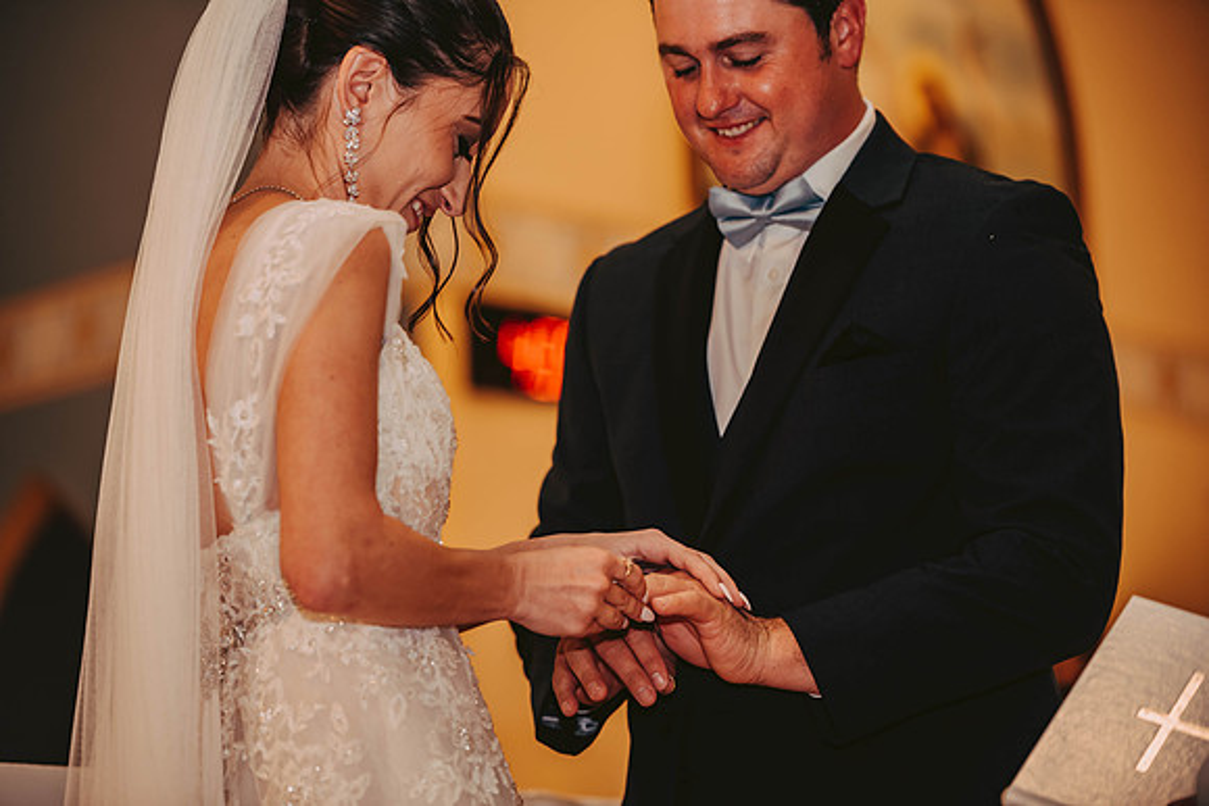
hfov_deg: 16.8
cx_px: 604
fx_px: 4098
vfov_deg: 11.2
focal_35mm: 122
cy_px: 403
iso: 800
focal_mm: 122
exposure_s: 1/80
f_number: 2.8
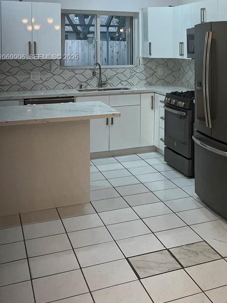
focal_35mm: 50
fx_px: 437
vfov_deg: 36.8
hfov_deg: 28.0
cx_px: 207
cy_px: 58
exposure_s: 1/120
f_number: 1.5
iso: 100
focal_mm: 5.7
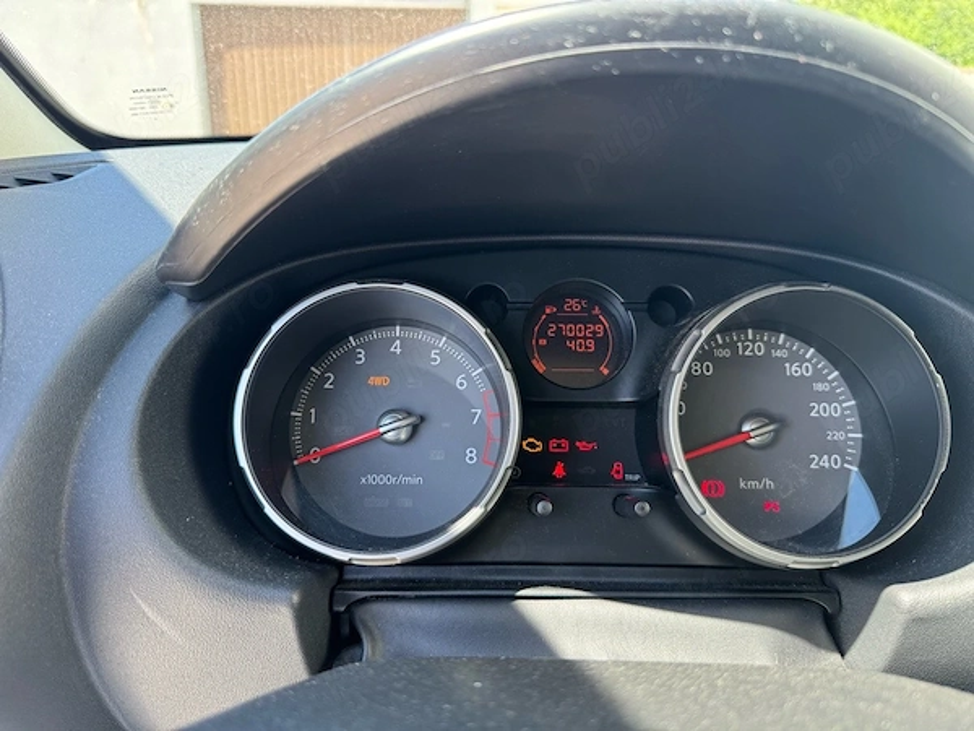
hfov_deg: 71.6
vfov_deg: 56.8
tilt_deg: -20.1
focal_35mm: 24
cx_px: 487
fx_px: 675
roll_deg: -1.0
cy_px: 366
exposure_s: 1/157
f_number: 1.78
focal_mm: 6.76
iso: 100
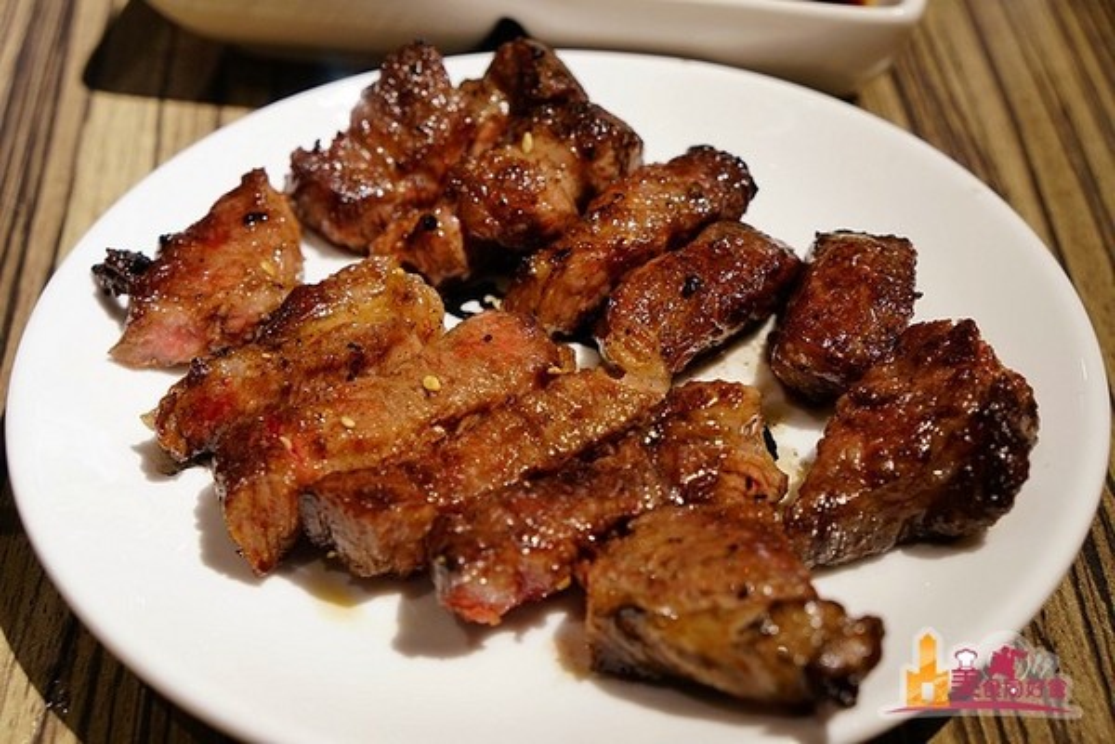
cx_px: 558
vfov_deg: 25.8
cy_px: 372
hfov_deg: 37.9
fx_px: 1626
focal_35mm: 52
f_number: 5.6
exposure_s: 1/40
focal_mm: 35
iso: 800
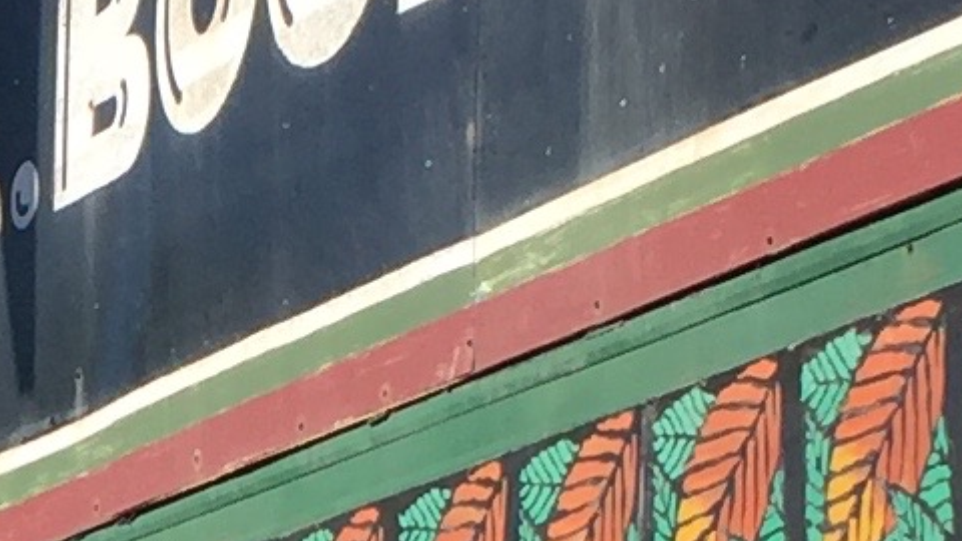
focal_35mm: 215
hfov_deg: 9.8
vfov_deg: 5.6
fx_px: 5484
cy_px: 910
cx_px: -315
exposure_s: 1/1980
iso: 32
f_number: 2.2
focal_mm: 4.15
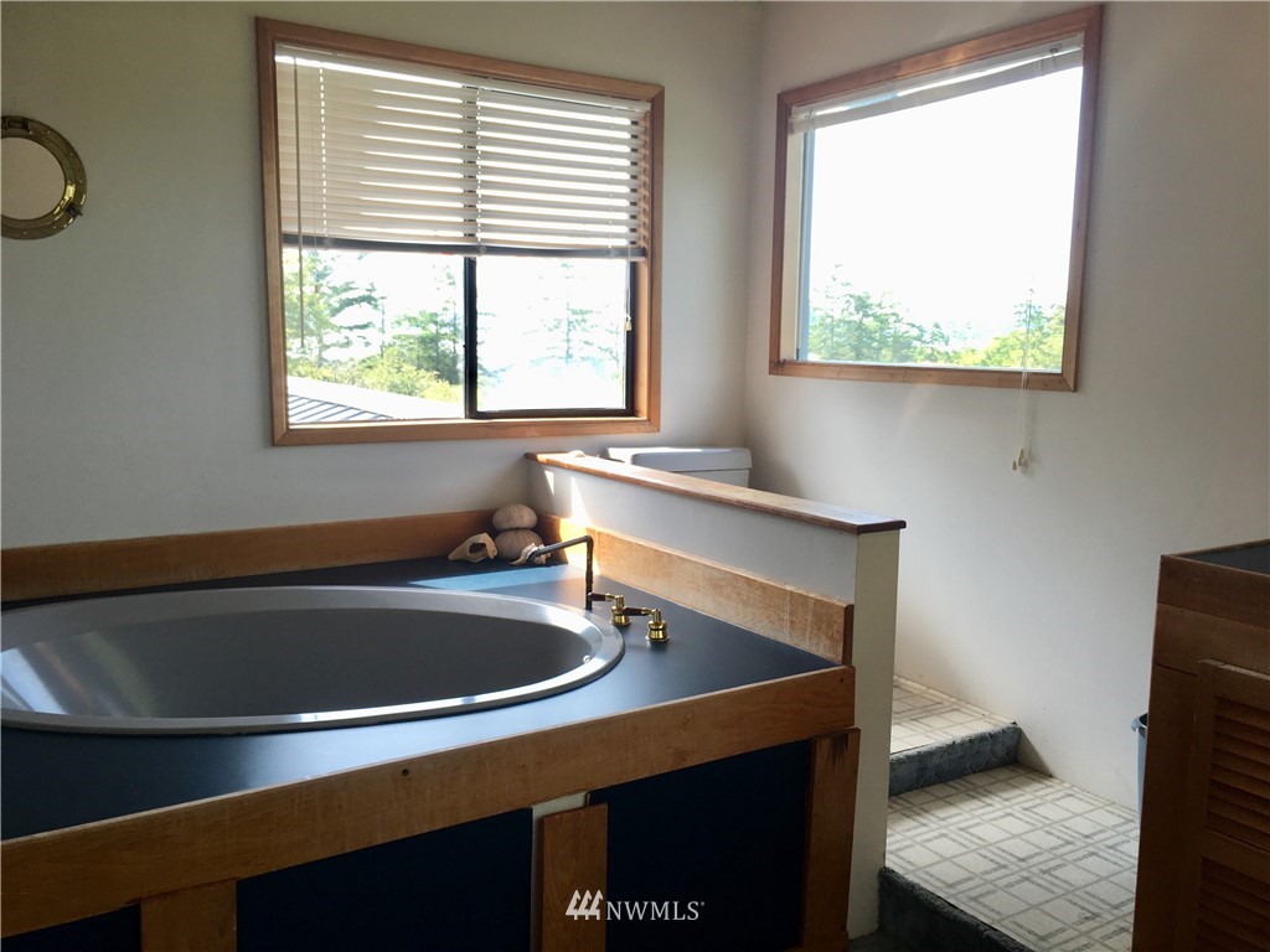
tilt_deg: -7.6
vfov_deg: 48.2
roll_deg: -0.8
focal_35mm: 29
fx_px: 1064
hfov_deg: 61.7
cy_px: 476
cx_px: 635
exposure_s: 1/120
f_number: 2.2
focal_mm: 4.15
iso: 25
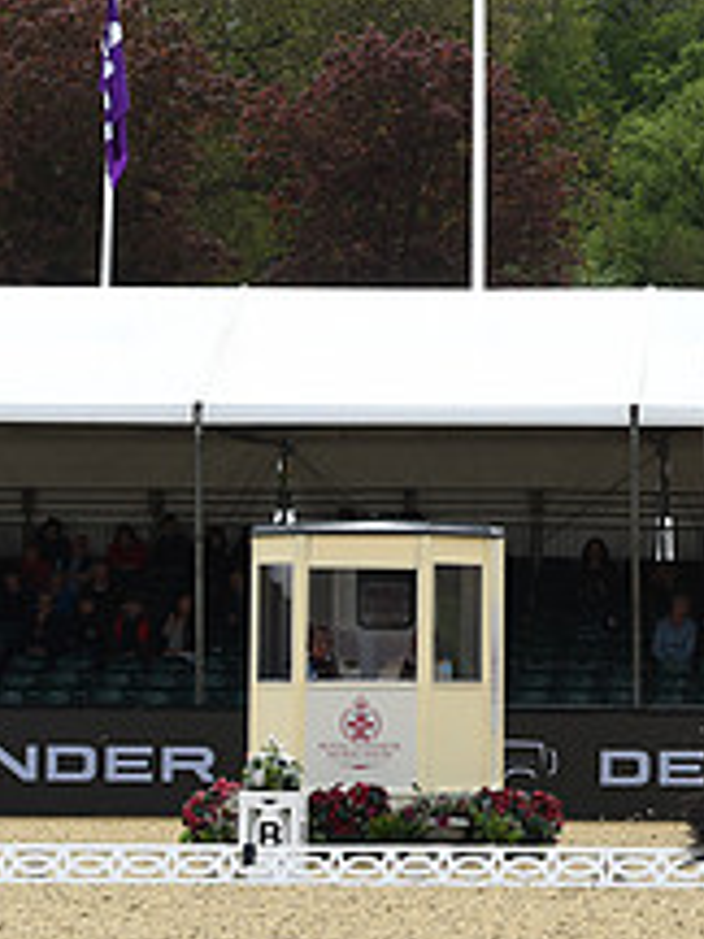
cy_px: 374
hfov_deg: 6.6
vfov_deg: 8.9
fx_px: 6020
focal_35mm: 222
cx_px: 1108
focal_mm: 86
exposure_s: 1/1250
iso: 160
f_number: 5
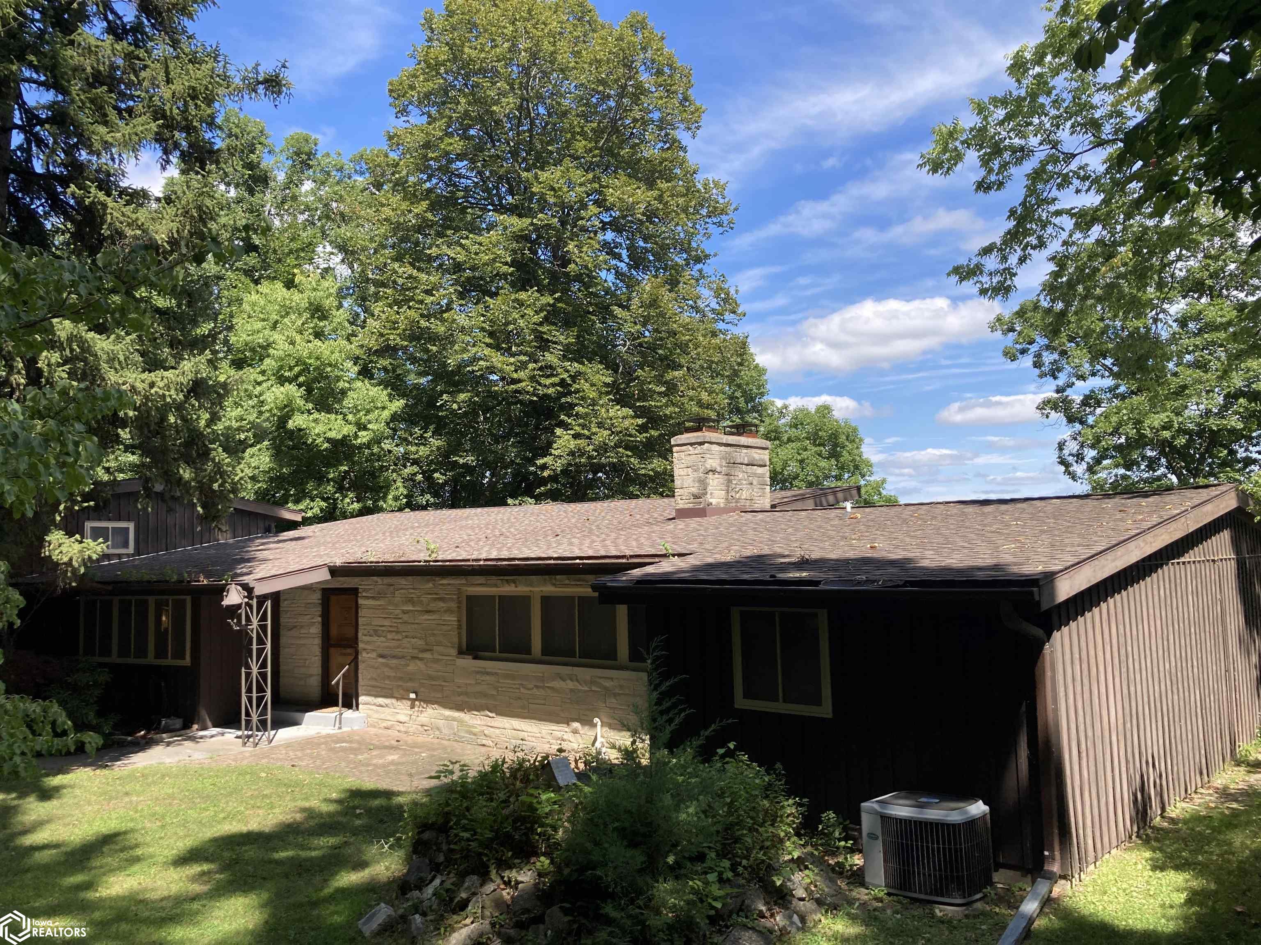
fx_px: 1020
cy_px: 472
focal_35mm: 28
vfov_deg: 49.7
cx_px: 630
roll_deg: +0.5
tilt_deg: +5.4
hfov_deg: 63.4
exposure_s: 1/934
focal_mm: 3.99
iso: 20
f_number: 1.8
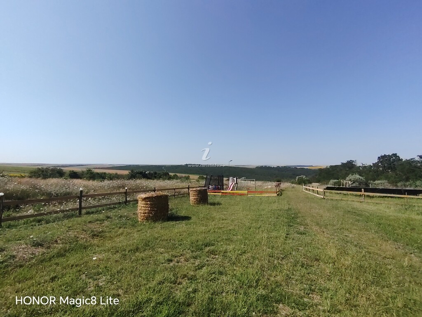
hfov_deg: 91.0
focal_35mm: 17
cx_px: 211
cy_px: 158
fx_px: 207
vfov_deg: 74.7
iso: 100
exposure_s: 1/1672
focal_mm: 1.42
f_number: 2.2
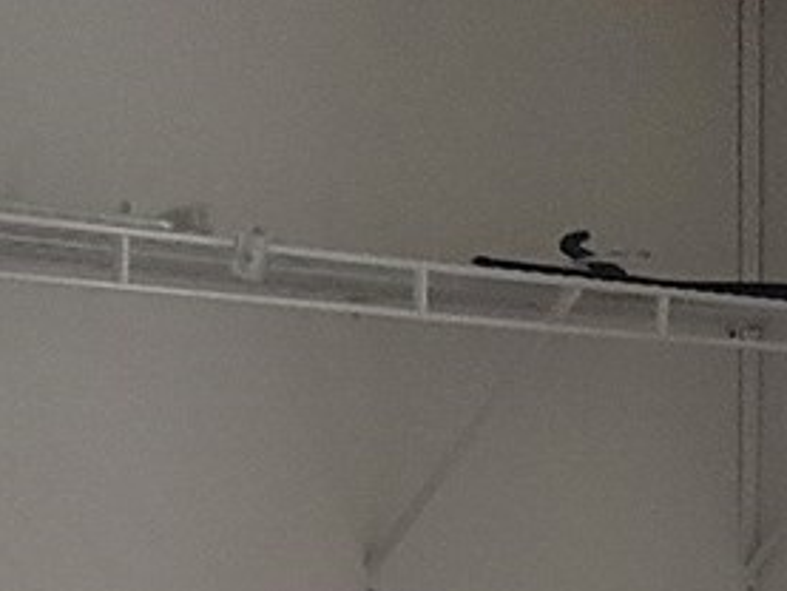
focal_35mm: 96
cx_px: 582
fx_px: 2184
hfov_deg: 20.3
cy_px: 1134
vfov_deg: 13.5
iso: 320
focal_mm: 2.2
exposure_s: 1/40
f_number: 2.2
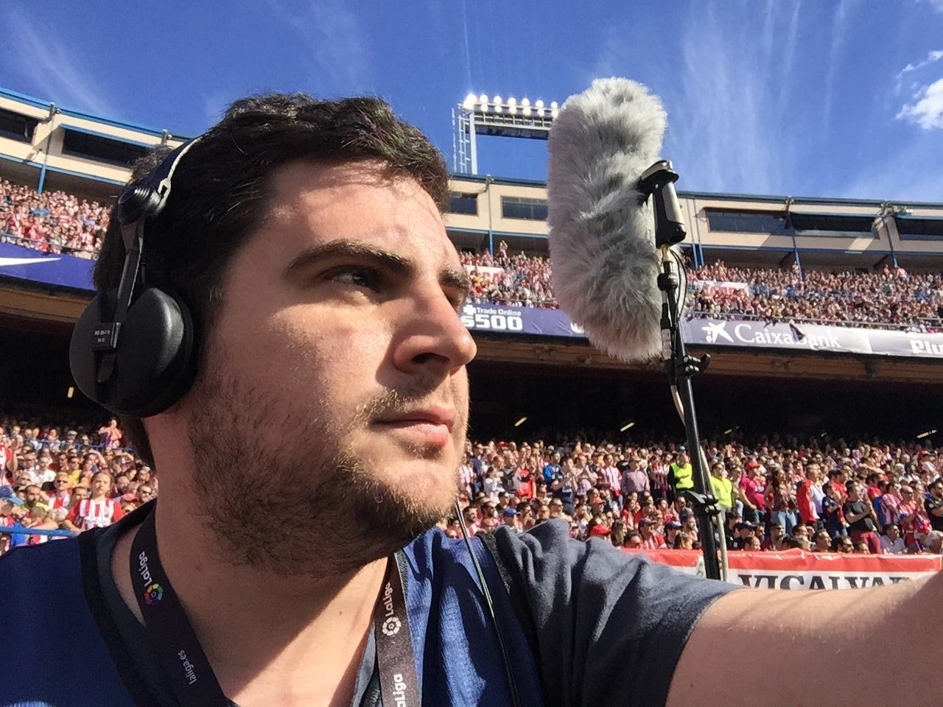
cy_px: 354
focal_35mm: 31
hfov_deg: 58.4
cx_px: 472
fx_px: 844
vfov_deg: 45.4
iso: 32
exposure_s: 1/1282
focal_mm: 2.65
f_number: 2.2
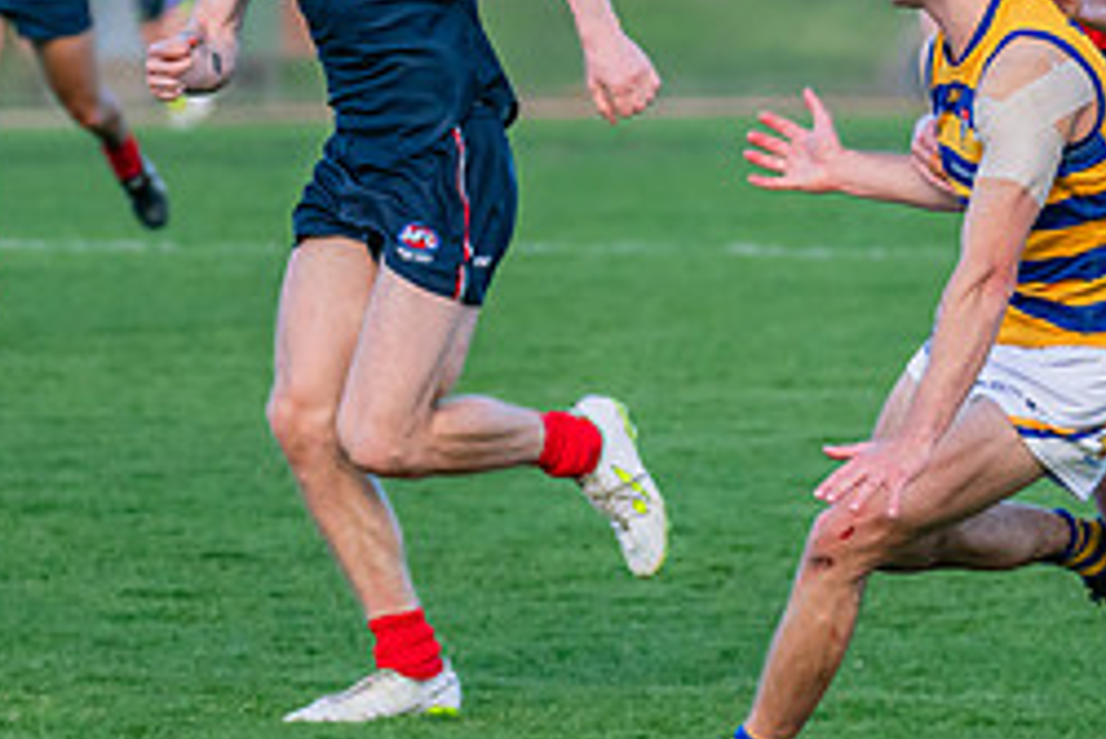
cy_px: 292
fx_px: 19796
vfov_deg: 2.1
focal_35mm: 644
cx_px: 893
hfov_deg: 3.2
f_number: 4
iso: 1100
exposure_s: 1/1250
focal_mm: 195
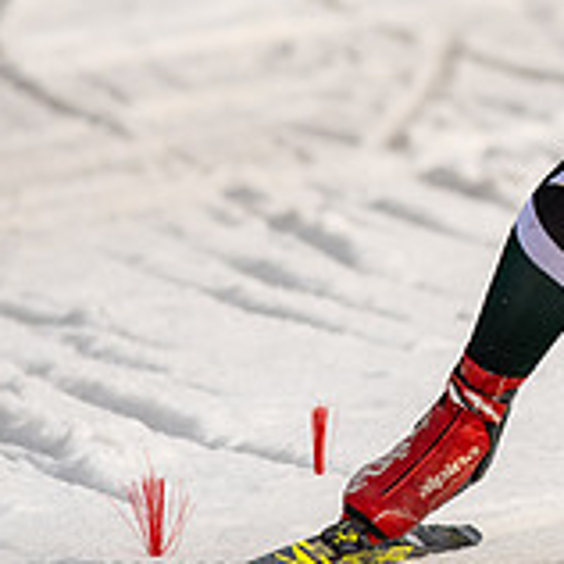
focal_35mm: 1503
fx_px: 27706
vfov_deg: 1.2
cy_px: 46
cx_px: 964
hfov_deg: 1.2
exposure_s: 1/3200
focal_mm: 300
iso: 400
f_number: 5
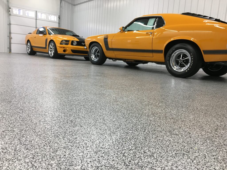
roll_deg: -3.1
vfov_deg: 48.2
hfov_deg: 61.7
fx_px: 190
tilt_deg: -9.3
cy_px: 85
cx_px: 114
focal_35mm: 29
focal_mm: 4.15
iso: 40
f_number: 2.2
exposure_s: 1/30
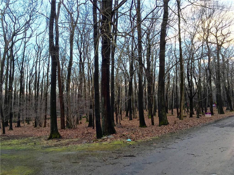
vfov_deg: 48.2
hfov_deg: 61.7
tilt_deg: +6.6
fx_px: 196
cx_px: 117
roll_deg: +0.9
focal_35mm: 29
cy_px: 88
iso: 32
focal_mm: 4.15
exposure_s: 1/60
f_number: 2.2
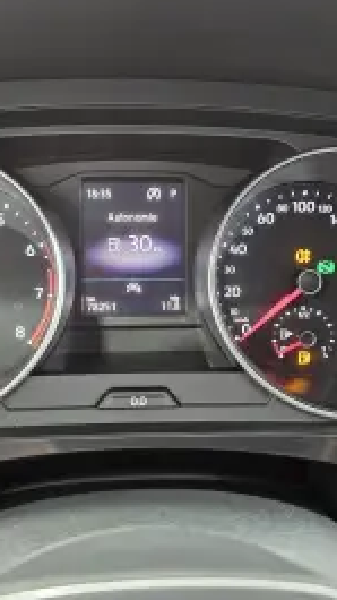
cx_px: 149
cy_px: 299
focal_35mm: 34
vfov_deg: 58.0
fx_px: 540
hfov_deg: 34.6
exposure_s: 1/40.5
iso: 640
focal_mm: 6.3
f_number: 1.7
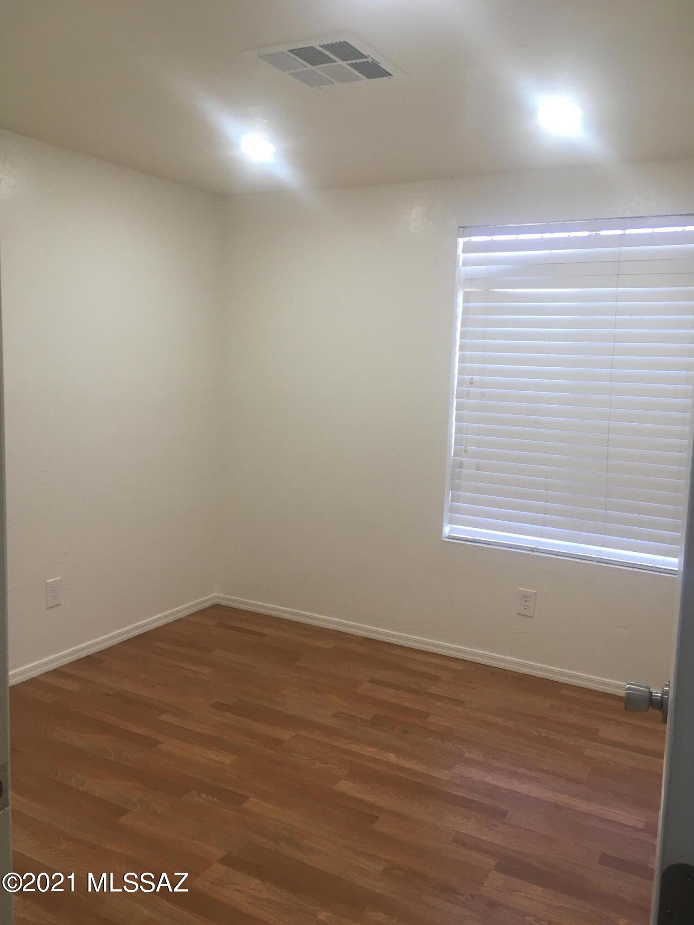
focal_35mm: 29
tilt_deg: -9.1
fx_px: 775
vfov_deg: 61.7
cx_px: 347
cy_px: 462
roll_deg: -2.1
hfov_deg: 48.2
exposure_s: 1/30
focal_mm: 4.15
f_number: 2.2
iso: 25
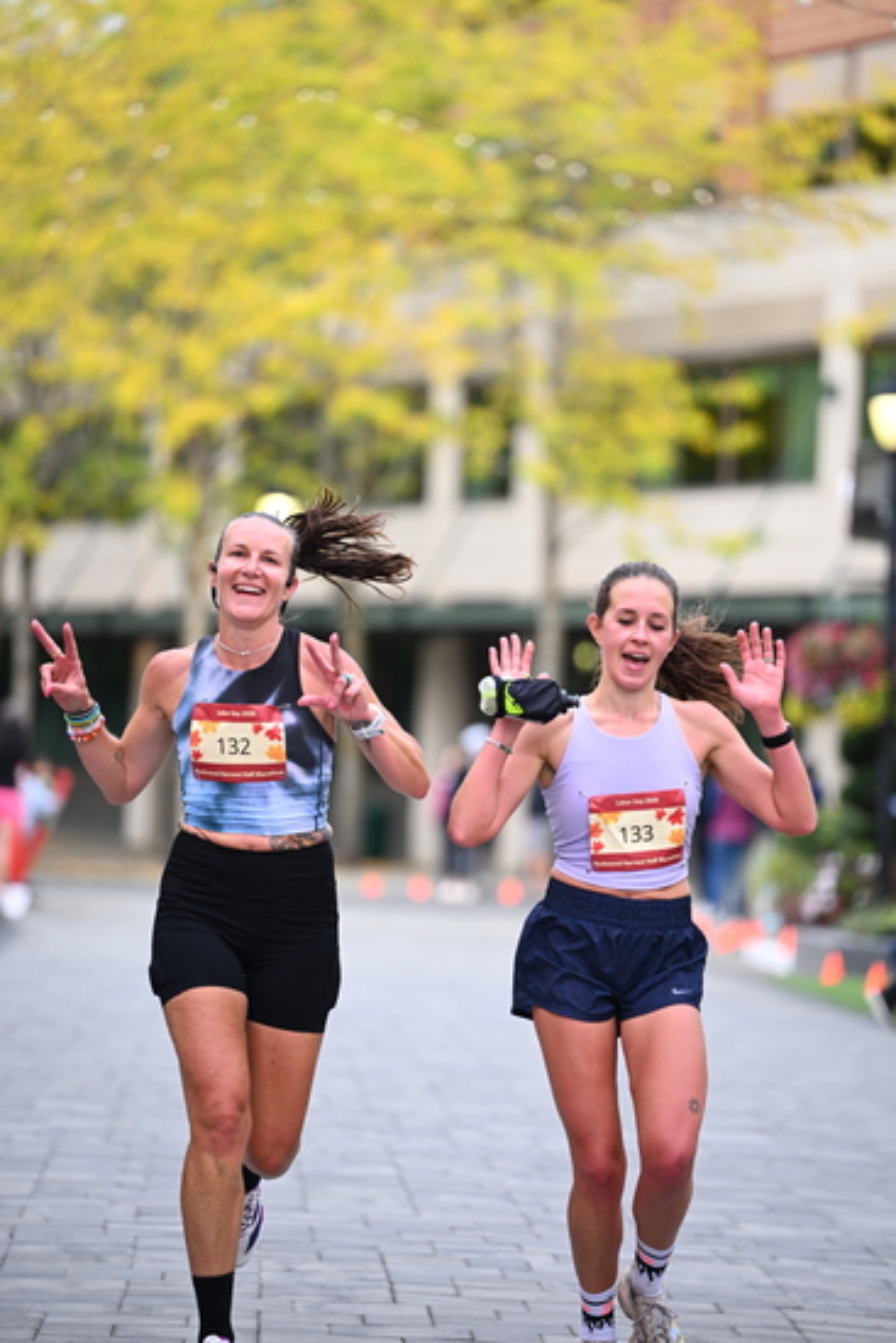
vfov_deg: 11.7
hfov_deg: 7.9
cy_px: 672
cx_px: 448
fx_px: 6529
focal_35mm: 175
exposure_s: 1/1600
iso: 1000
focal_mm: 175
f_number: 2.8
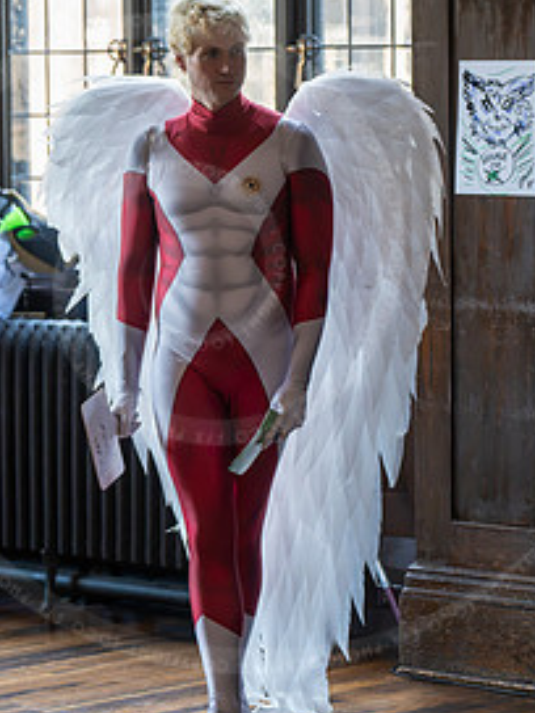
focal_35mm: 164
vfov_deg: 12.0
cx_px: 223
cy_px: 333
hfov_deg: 9.0
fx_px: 3380
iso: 4000
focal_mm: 103
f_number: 2.7
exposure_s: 1/400
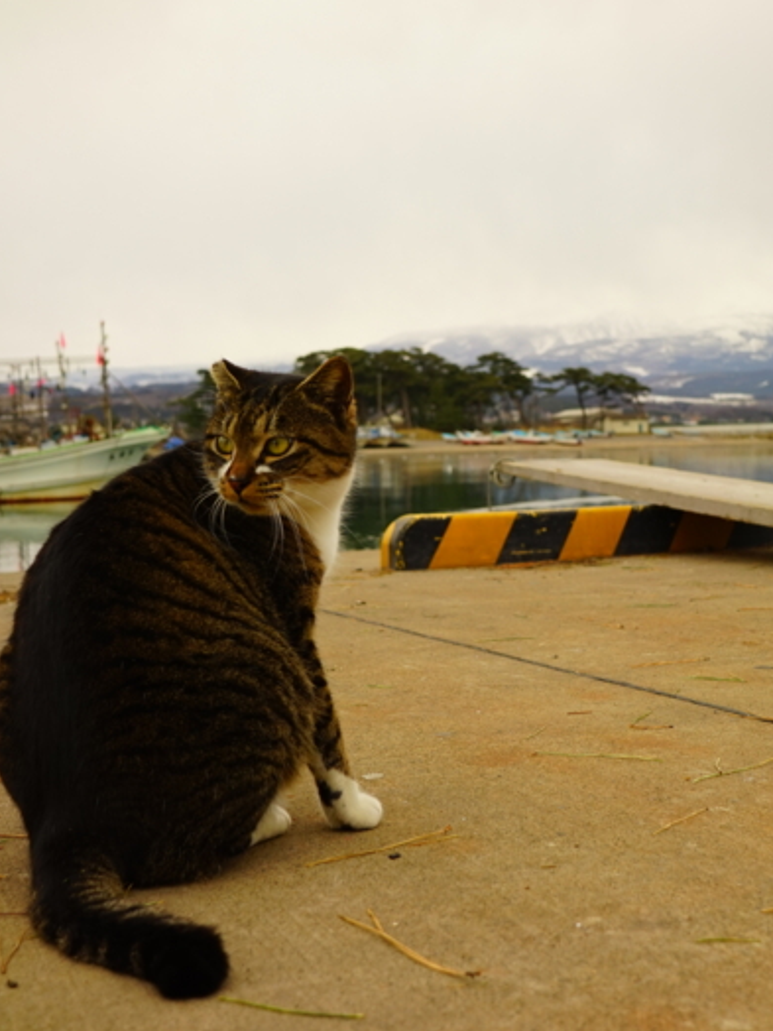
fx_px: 1310
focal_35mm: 44
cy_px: 515
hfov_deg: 32.6
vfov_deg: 42.9
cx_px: 513
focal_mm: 20
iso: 100
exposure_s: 1/250
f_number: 4
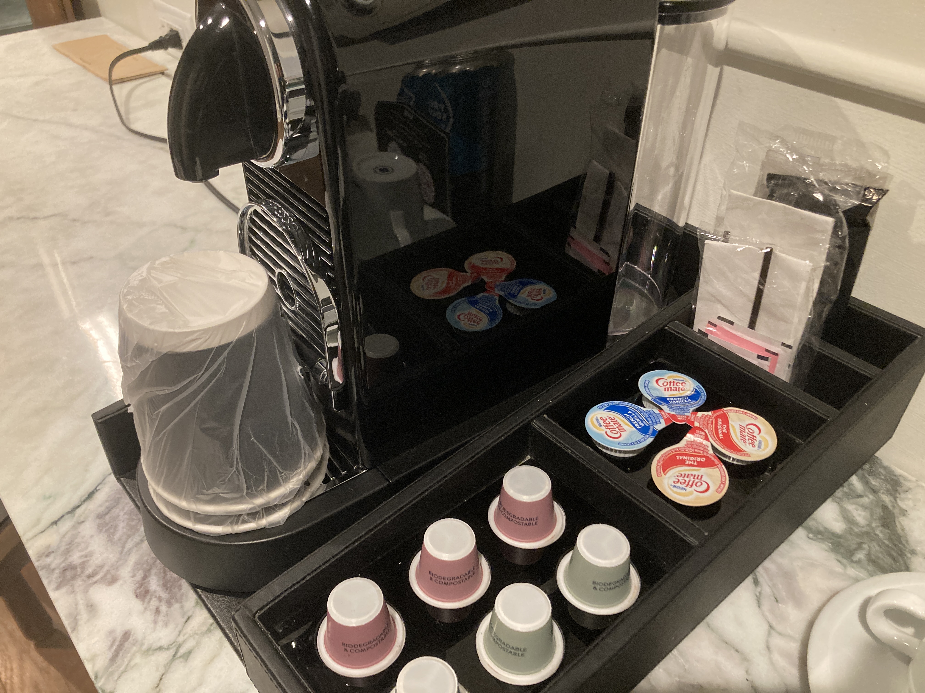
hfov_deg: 63.4
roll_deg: -0.1
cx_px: 462
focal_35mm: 28
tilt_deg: -38.7
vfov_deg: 49.7
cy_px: 346
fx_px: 748
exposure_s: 1/60
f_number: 1.8
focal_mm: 3.99
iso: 320
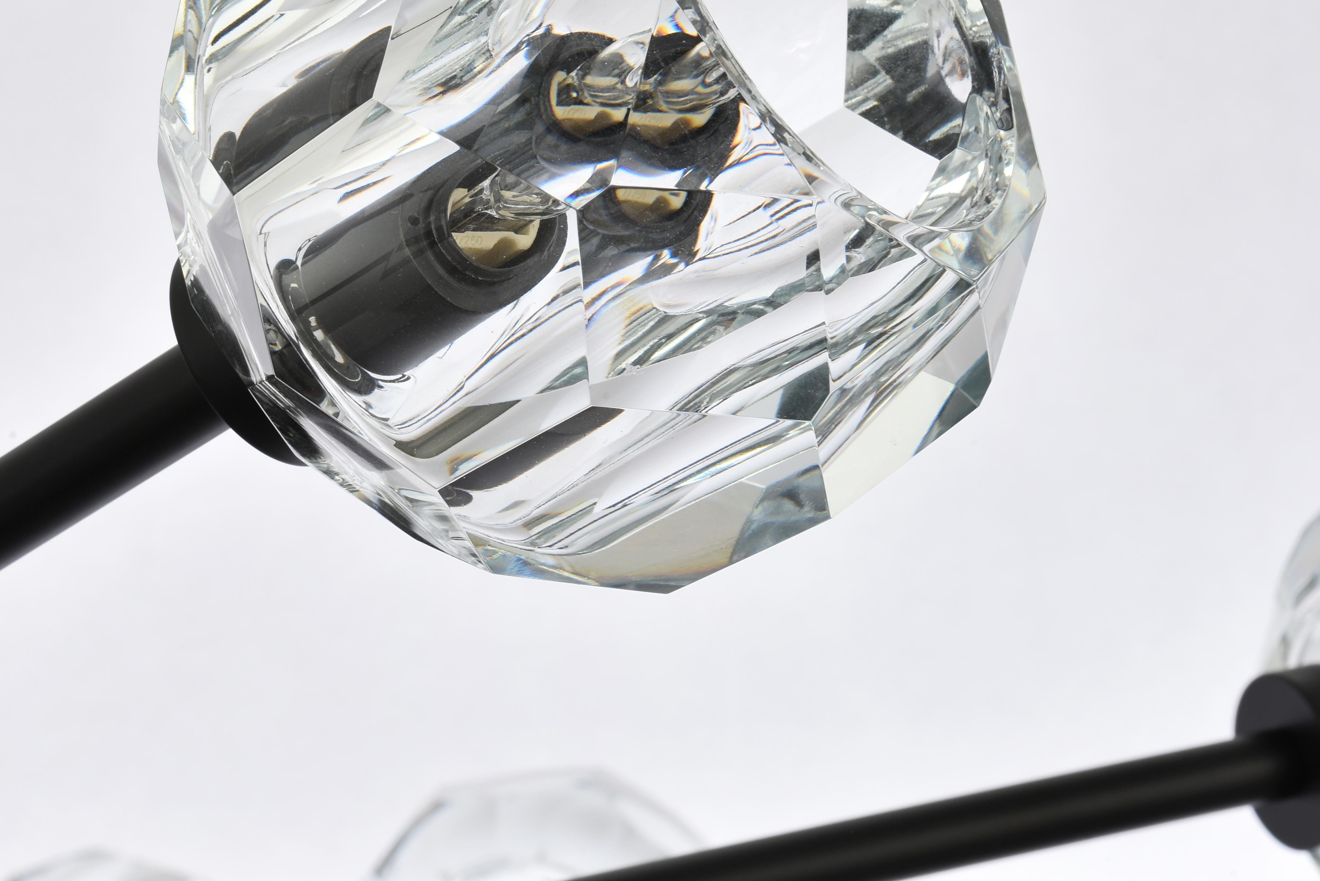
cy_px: 201
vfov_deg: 10.7
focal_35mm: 128
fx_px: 4694
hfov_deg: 16.0
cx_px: 497
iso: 80
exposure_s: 1/100
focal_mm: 70
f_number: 22
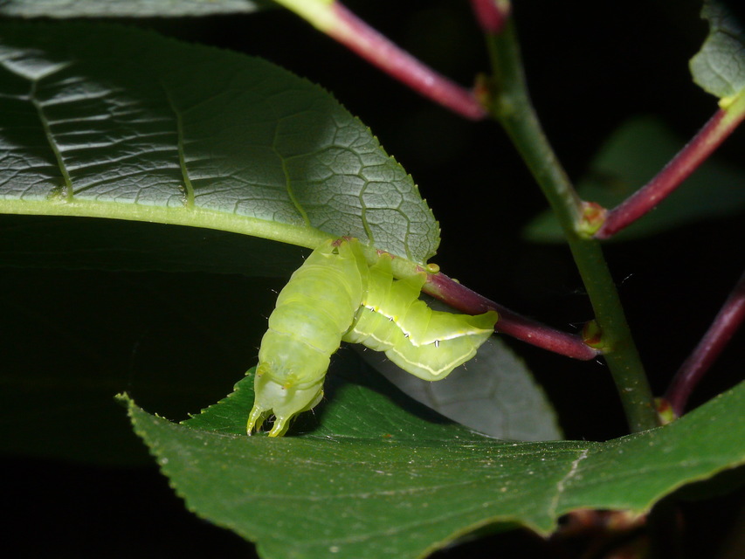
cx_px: 372
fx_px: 2755
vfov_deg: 11.6
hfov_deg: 15.4
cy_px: 280
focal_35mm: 128
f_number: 11
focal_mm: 27
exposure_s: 1/250
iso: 200
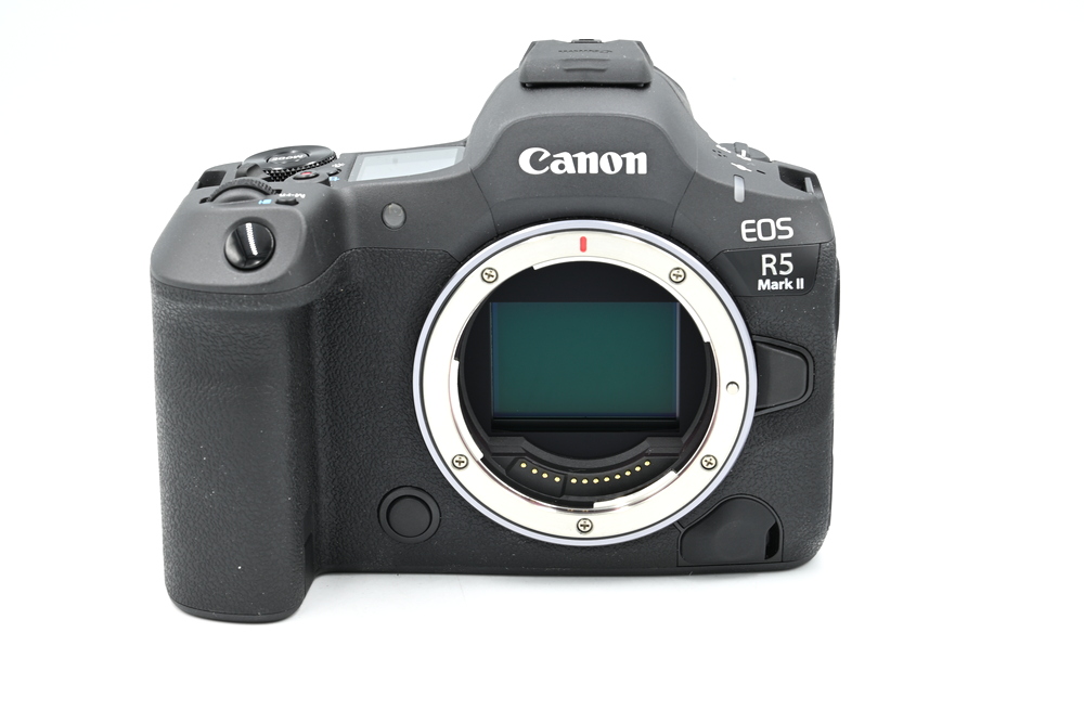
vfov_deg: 15.7
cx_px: 542
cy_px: 362
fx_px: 2620
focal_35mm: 87
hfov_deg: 23.4
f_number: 14
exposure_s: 1/15
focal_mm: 87
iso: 200
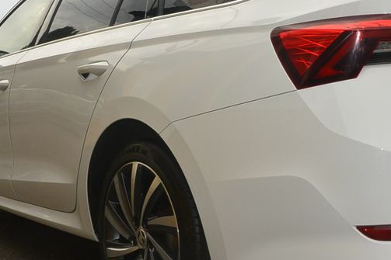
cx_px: 292
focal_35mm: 55
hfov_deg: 35.5
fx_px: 597
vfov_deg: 24.6
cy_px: 131
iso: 160
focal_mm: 10
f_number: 9
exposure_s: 1/250
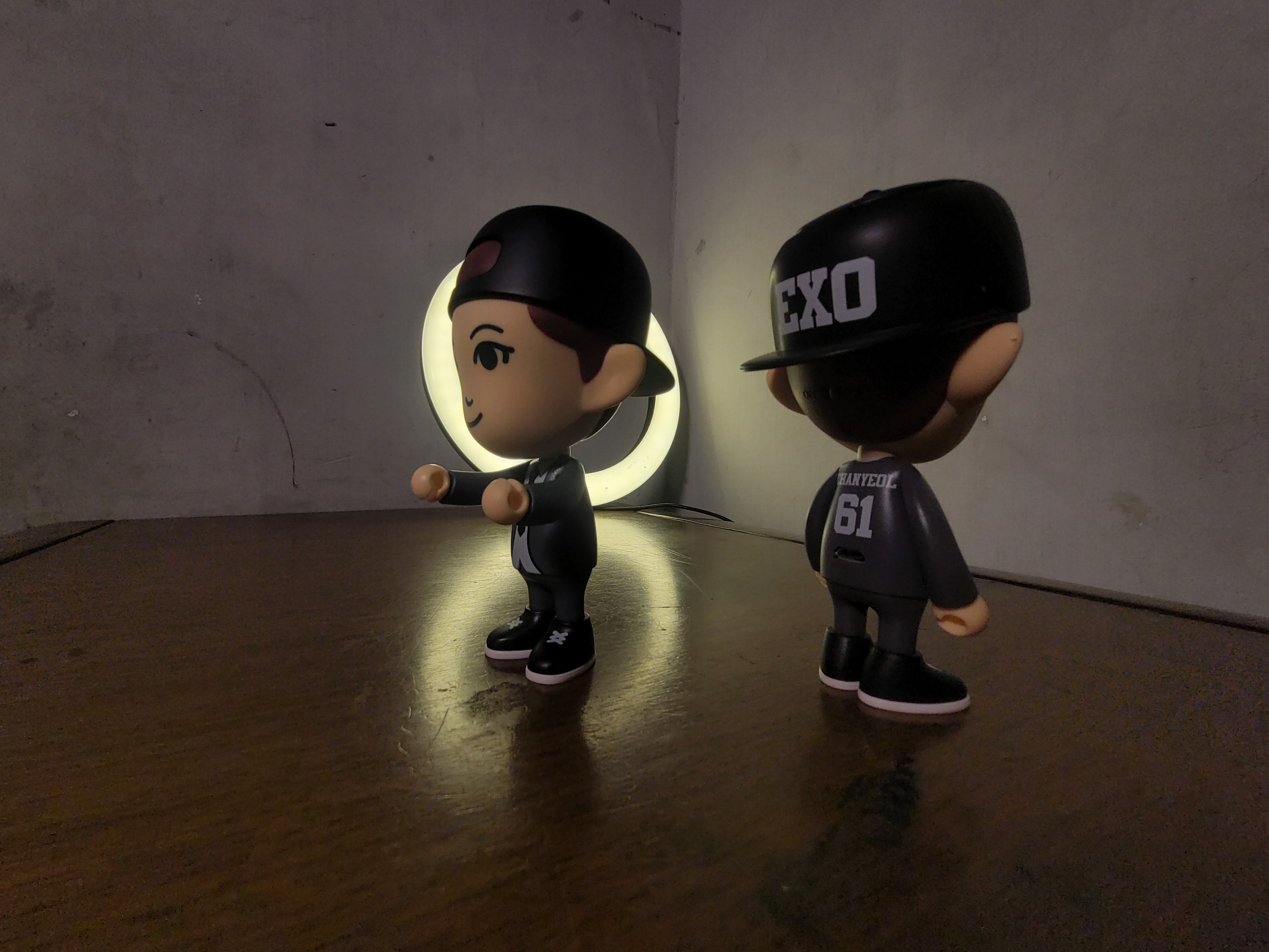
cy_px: 473
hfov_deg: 102.0
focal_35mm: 14
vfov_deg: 85.7
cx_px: 599
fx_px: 513
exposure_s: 1/290
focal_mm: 1.74
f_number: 2.2
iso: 40
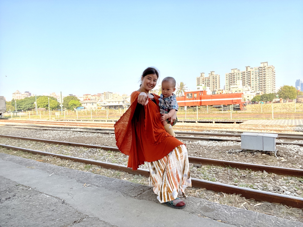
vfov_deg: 58.9
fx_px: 201
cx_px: 152
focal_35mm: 23
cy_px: 114
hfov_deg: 73.9
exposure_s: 1/684
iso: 25
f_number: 2.2
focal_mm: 2.71
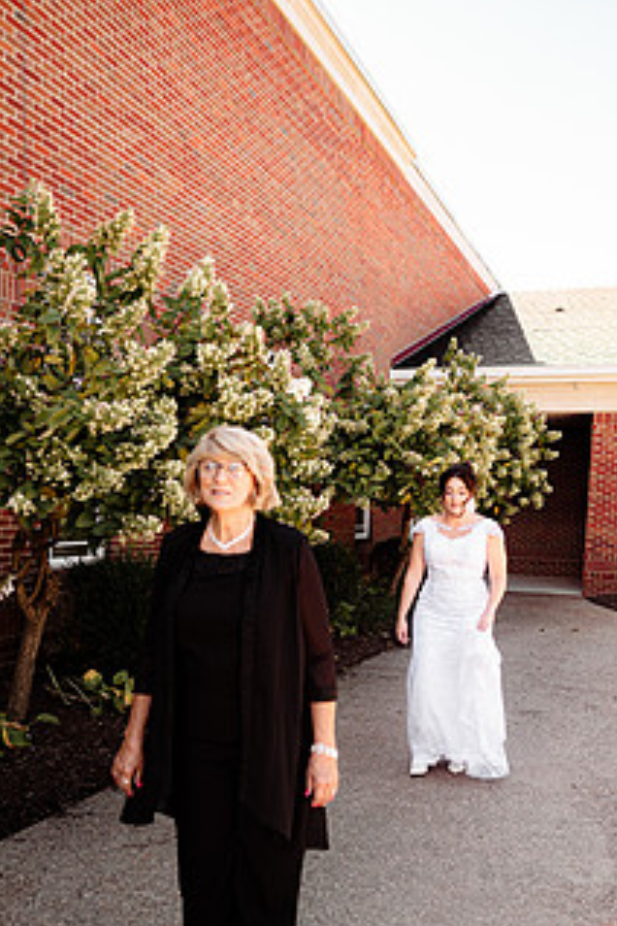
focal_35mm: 34
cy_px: 600
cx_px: 311
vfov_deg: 54.9
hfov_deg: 38.9
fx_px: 874
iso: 250
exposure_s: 1/640
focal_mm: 24
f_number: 2.8
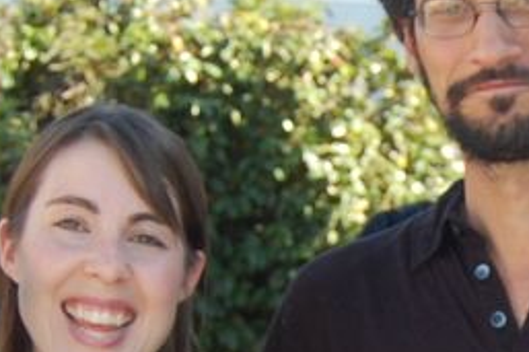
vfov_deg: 7.5
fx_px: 2629
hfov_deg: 11.2
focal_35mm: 179
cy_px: 497
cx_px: 694
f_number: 4
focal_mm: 24
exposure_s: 1/500
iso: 400
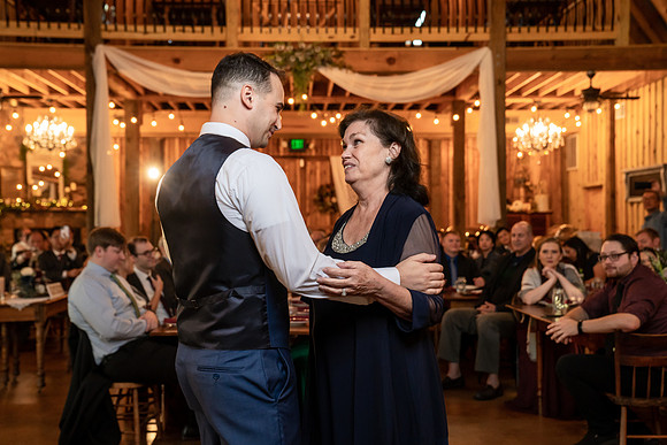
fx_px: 791
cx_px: 334
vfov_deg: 31.4
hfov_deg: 45.7
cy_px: 222
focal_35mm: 43
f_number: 4
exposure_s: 1/100
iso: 2000
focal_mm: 42
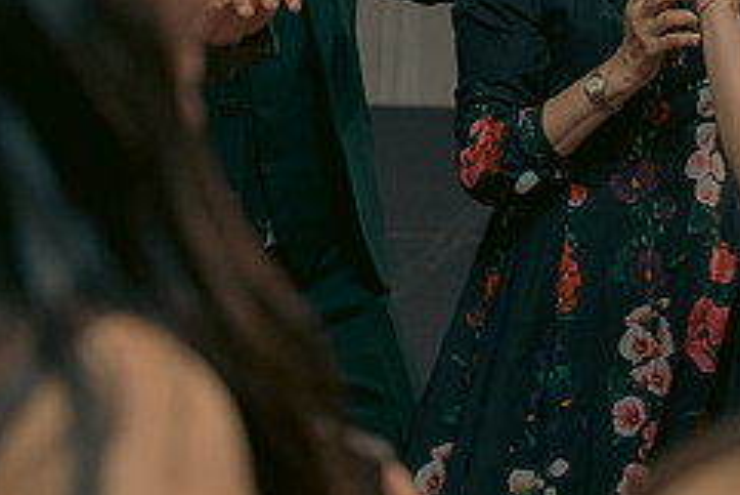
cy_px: -51
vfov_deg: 9.9
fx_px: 2818
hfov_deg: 14.9
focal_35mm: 137
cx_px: 528
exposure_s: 1/160
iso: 2500
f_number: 3.5
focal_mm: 57
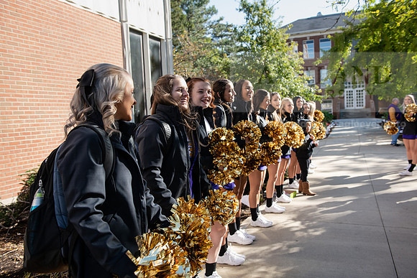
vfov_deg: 42.3
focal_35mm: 31
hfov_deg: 60.3
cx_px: 208
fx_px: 359
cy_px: 139
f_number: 5
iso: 400
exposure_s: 1/500
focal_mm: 31
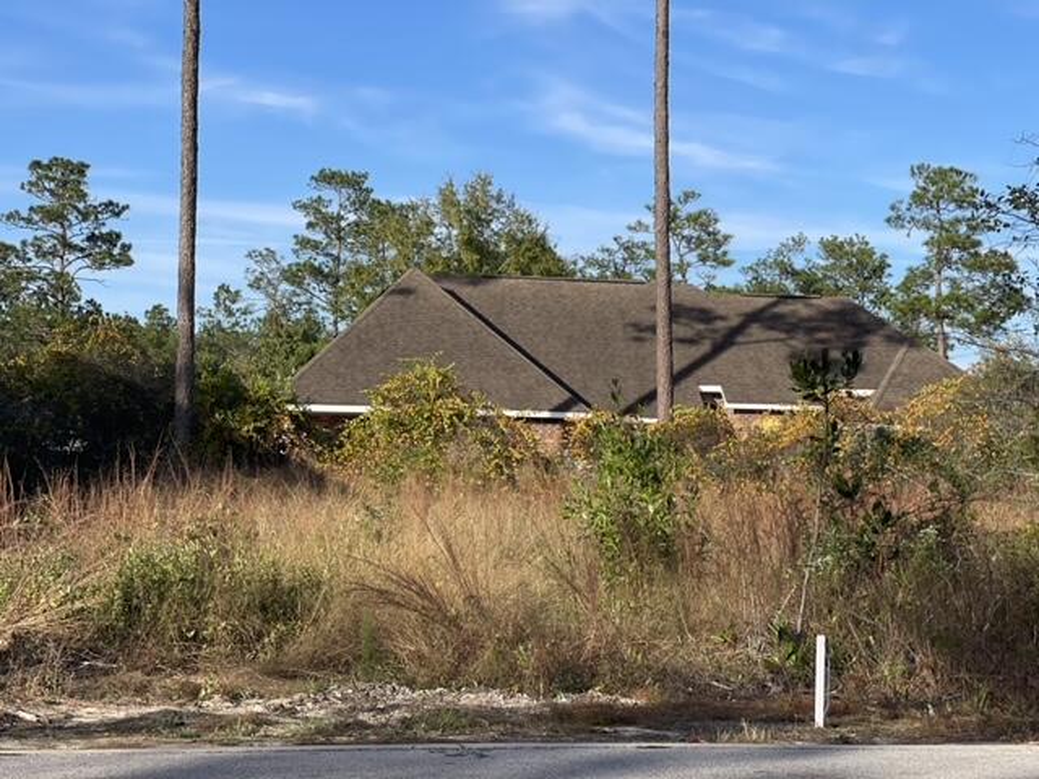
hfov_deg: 30.3
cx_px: 520
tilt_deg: +1.9
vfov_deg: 22.9
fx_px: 1921
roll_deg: -1.6
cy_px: 390
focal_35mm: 64
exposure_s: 1/1130
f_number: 2.2
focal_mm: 7.5
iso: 32
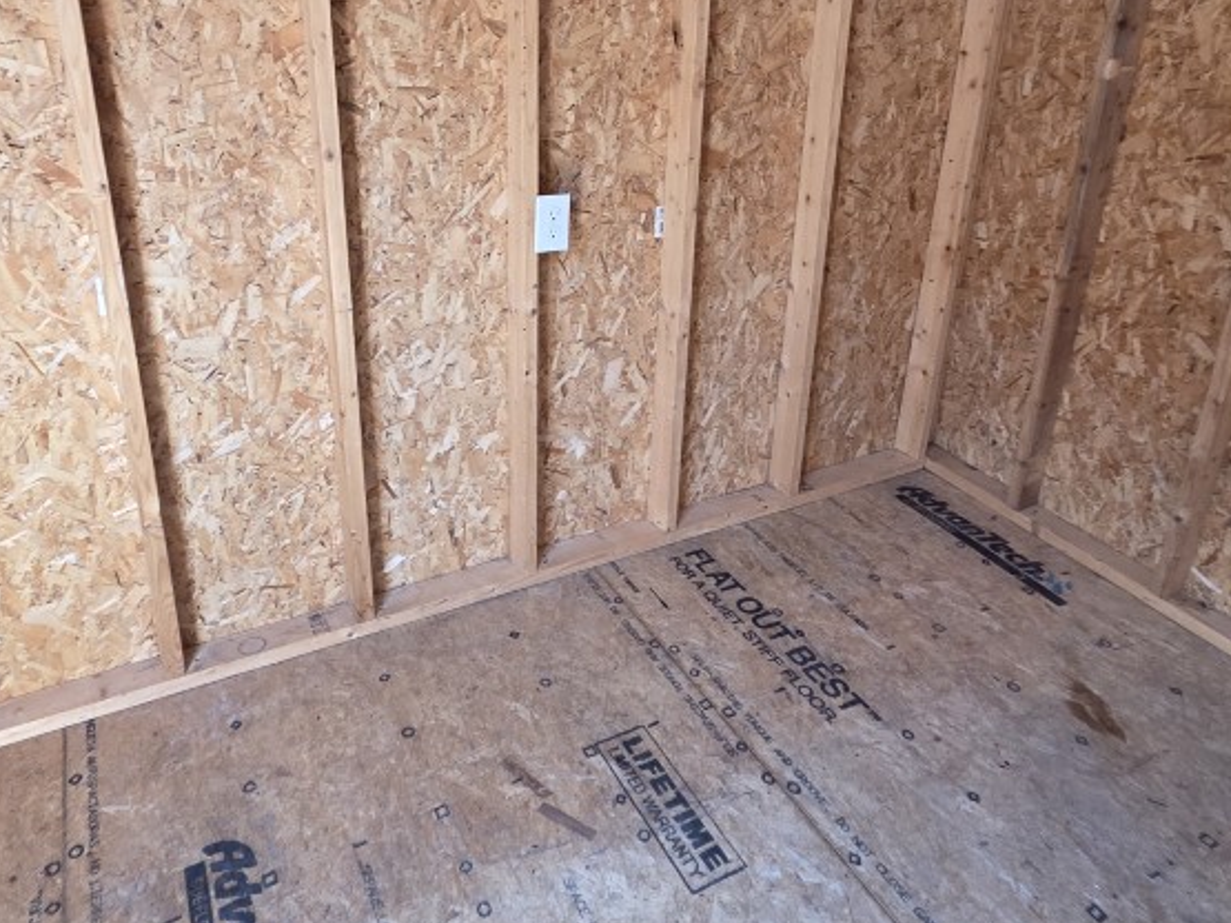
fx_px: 853
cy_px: 280
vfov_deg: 55.1
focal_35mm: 24
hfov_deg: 71.5
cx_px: 559
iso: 250
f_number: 2.2
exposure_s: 1/120
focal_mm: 2.2
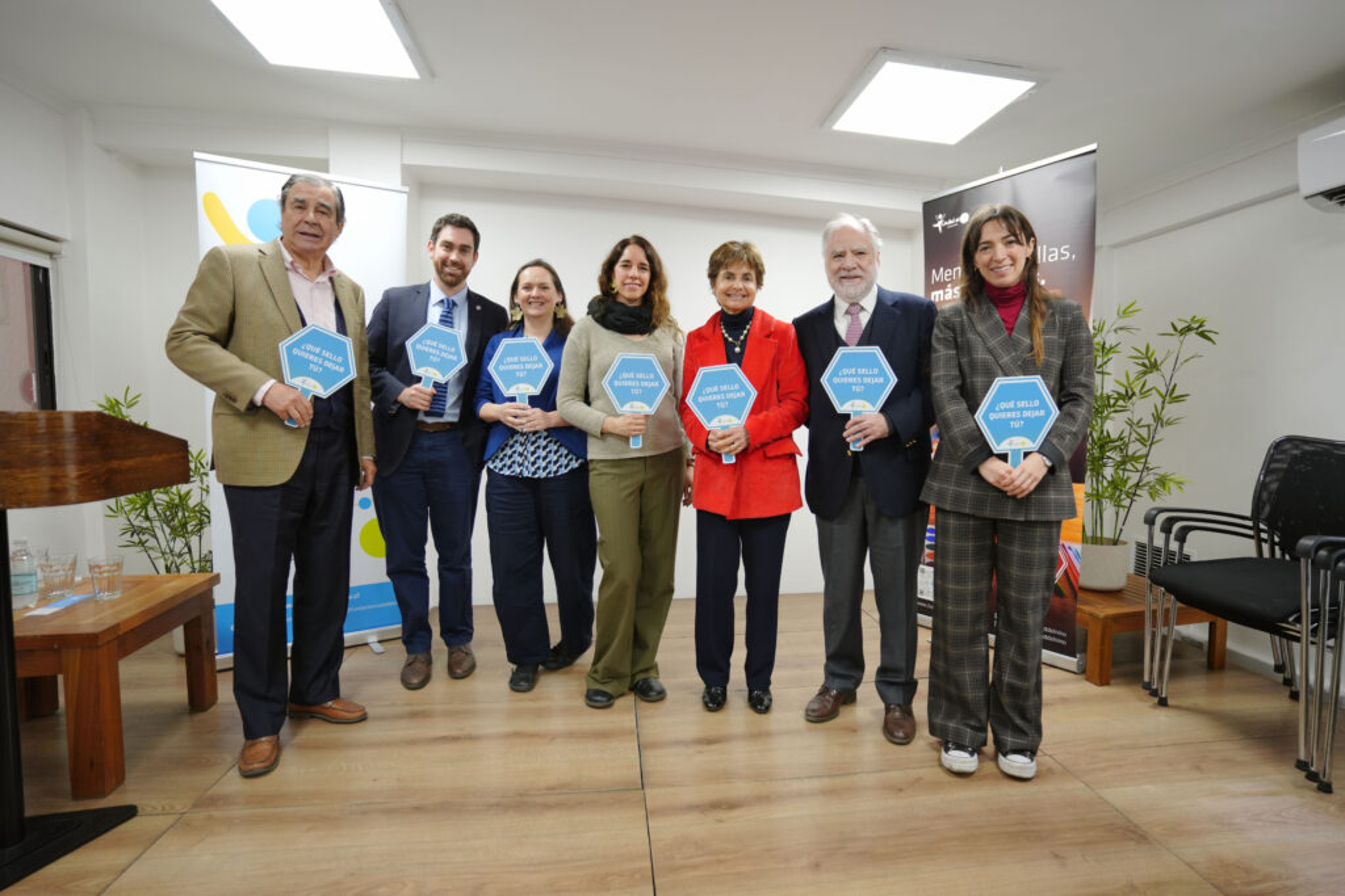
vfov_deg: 70.5
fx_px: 635
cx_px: 672
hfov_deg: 93.3
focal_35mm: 17
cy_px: 448
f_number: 2.8
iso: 1250
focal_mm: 17
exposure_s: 1/100
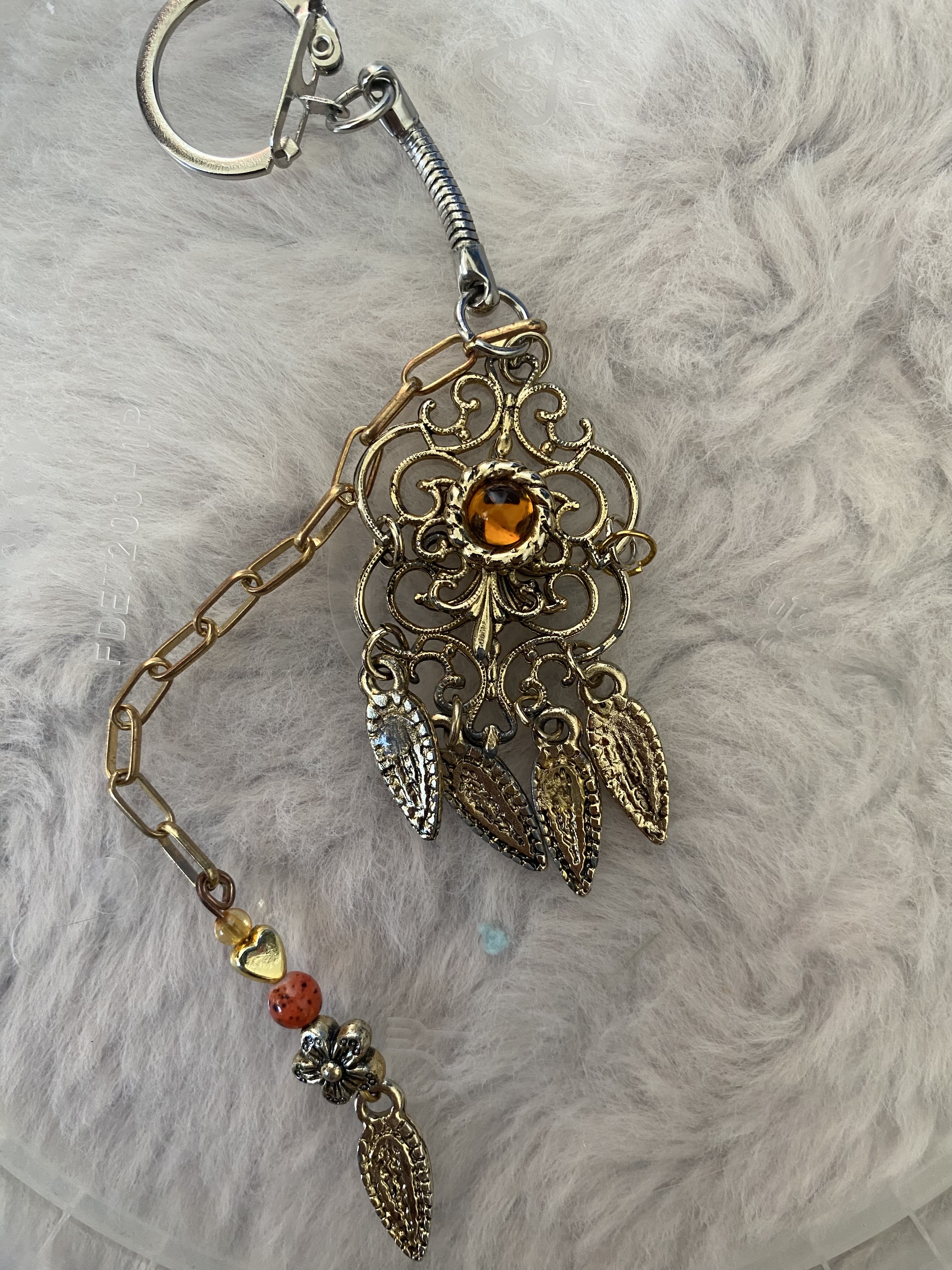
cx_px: 476
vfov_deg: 69.4
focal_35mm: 25
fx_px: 917
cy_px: 635
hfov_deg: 54.9
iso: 250
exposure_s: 1/60
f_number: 1.8
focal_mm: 4.25
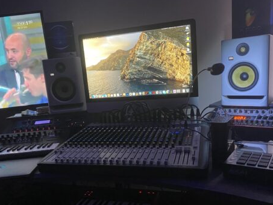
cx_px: 136
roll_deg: +4.5
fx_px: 245
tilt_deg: -10.6
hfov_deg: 58.3
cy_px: 119
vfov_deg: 45.3
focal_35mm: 31
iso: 400
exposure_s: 1/60
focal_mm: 4.25
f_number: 1.8
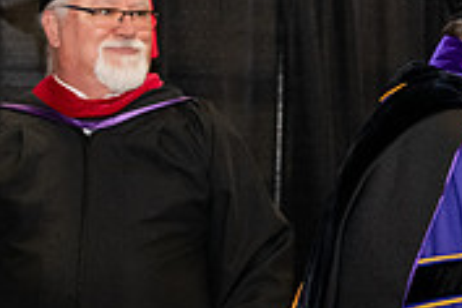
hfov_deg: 8.7
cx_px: 733
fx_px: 2939
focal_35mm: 229
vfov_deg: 6.0
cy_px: 244
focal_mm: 70
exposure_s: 1/200
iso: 2500
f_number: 5.6
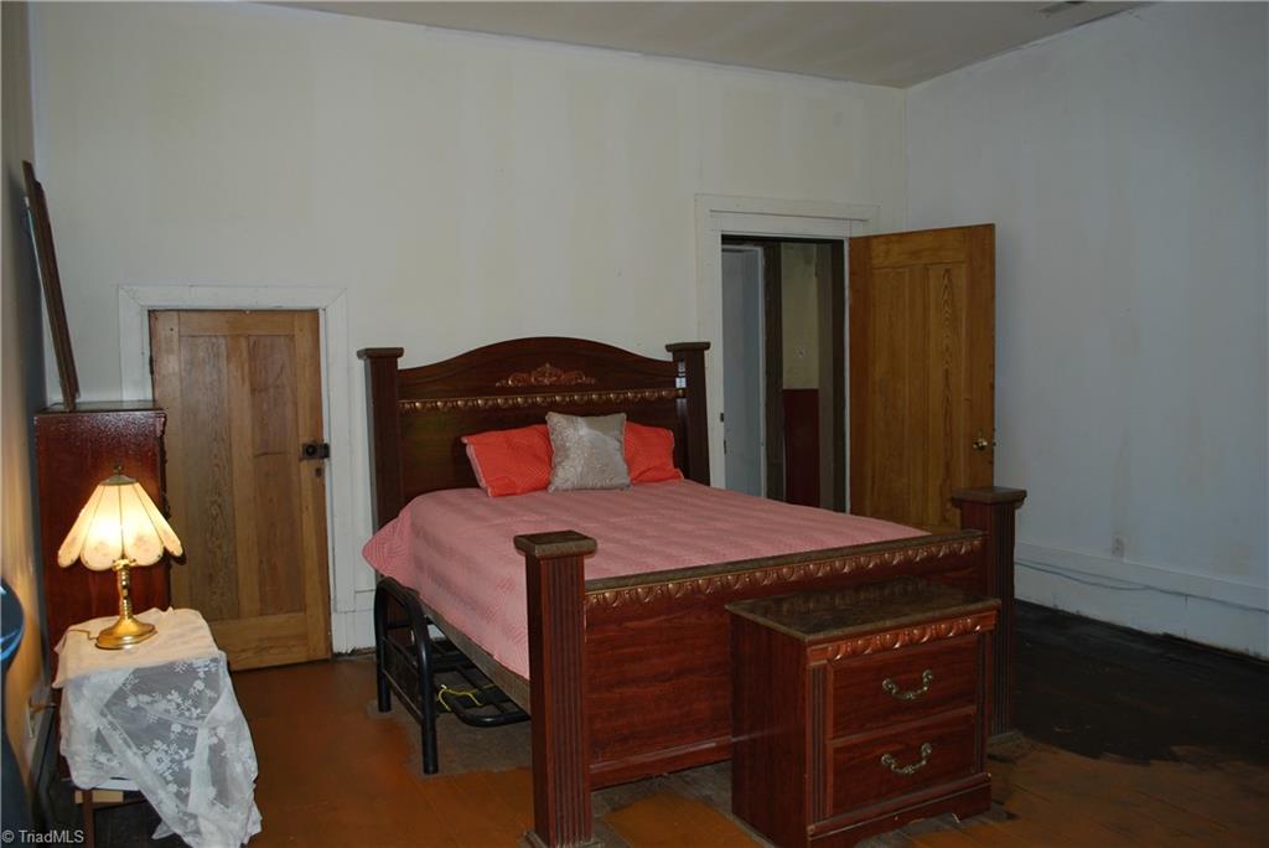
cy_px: 424
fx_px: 952
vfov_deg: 48.0
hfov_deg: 67.4
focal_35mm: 27
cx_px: 634
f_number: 3.5
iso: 200
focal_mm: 18
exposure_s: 1/60
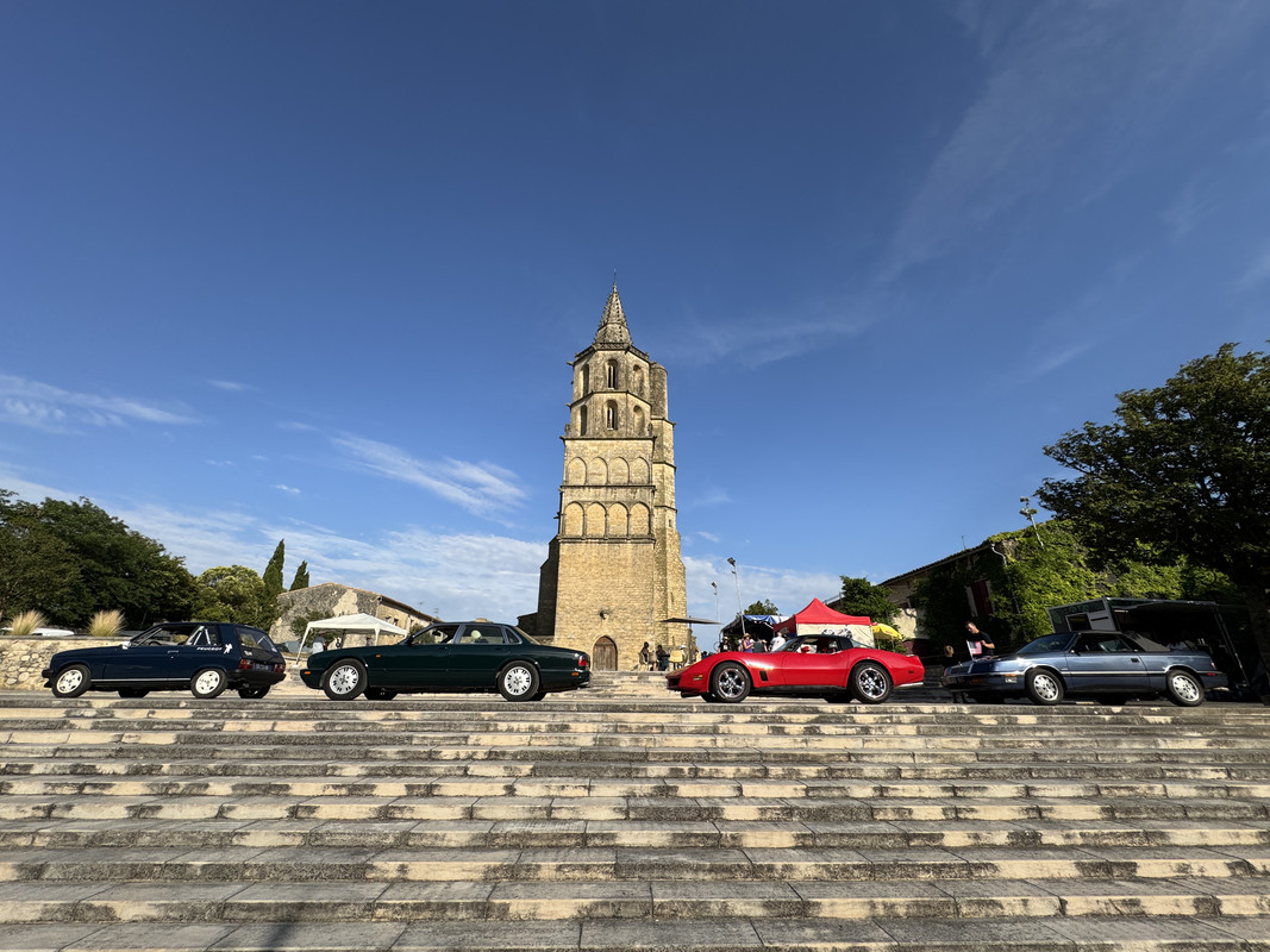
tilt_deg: +23.6
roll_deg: +0.5
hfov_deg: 102.1
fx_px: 514
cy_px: 476
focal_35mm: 14
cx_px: 635
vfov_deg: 85.7
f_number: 2.2
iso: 50
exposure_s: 1/2208
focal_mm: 2.22
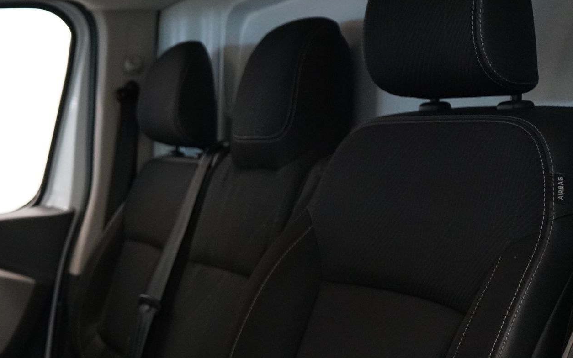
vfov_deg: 20.3
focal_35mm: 63
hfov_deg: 31.0
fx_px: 984
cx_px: 58
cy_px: 304
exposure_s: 1/160
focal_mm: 31
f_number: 3.5
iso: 3200
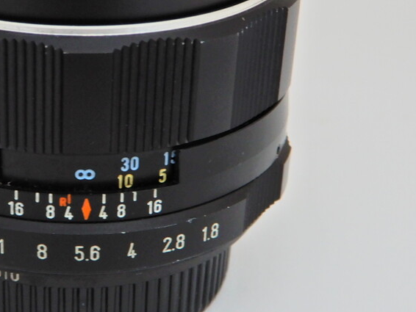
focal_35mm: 89
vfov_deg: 16.6
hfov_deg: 21.7
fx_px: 1070
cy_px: 119
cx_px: 68
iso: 180
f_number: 4
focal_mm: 7.5
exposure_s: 1/30
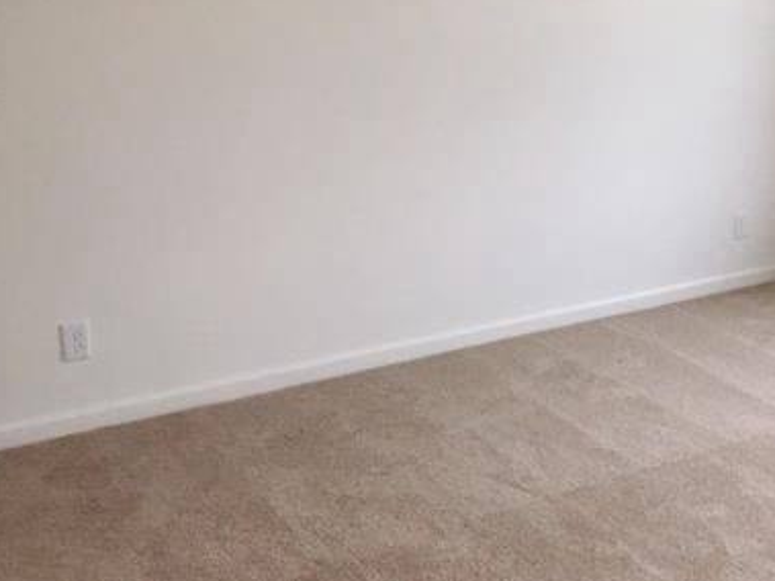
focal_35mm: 49
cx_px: 579
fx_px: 1097
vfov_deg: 29.3
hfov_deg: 38.0
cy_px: 153
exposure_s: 1/24
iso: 80
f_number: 2.2
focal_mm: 4.15
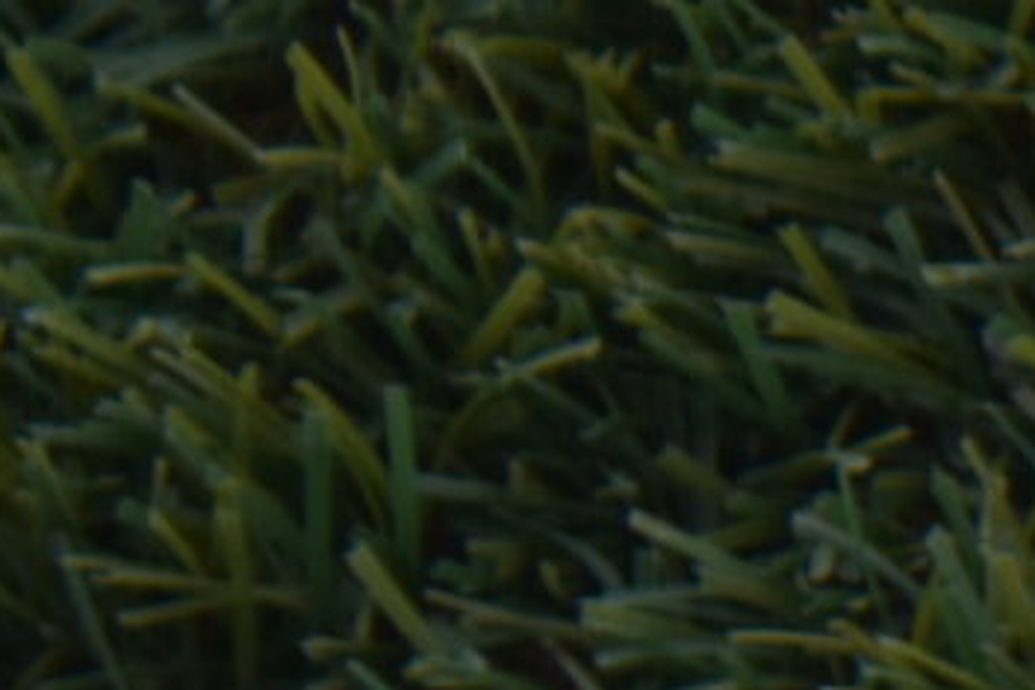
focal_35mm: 569
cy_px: -1328
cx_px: 3379
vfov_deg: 2.4
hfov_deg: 3.5
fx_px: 16357
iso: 200
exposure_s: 1/400
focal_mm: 52
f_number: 5.6
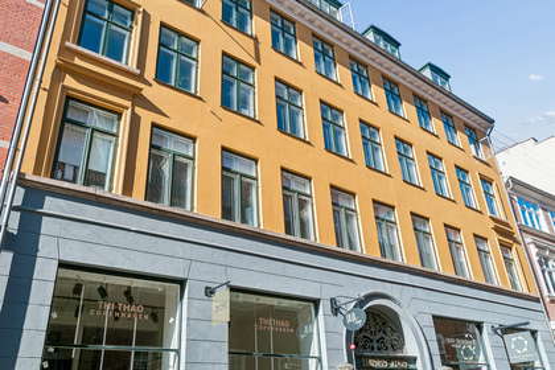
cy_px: 185
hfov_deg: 67.4
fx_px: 416
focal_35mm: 27
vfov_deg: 47.9
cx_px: 278
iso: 200
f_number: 10
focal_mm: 18
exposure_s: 1/320
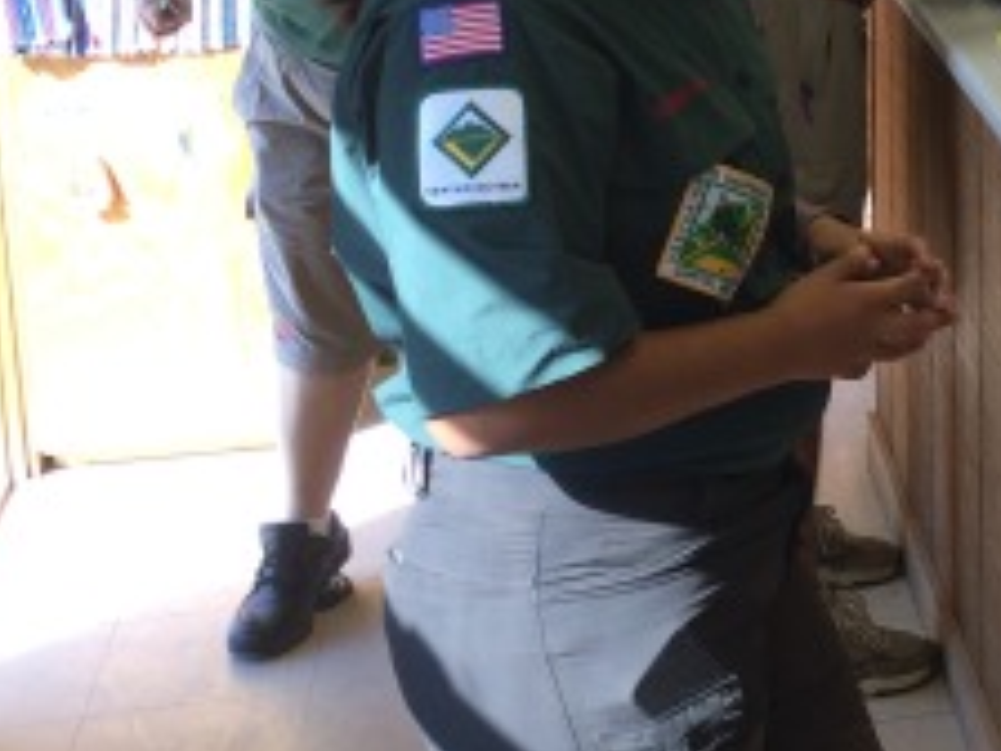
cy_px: -63
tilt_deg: -12.1
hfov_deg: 22.3
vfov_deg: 17.2
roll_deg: +0.5
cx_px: 1099
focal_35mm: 83
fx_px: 2400
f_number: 2.2
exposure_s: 1/158
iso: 32
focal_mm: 4.15
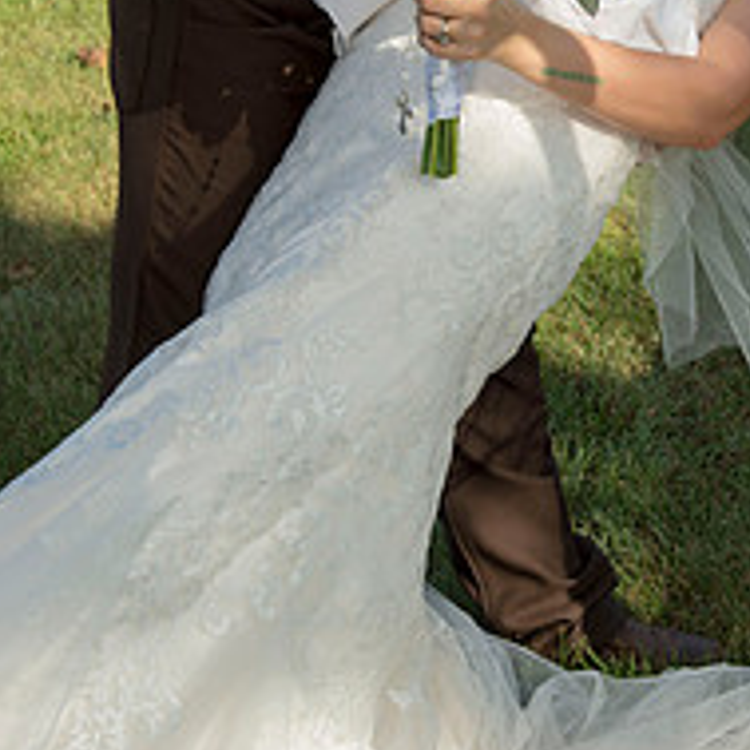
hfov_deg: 18.9
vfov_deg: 18.9
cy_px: 135
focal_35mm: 91
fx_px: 2231
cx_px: 589
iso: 200
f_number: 6.3
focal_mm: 45
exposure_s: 1/400
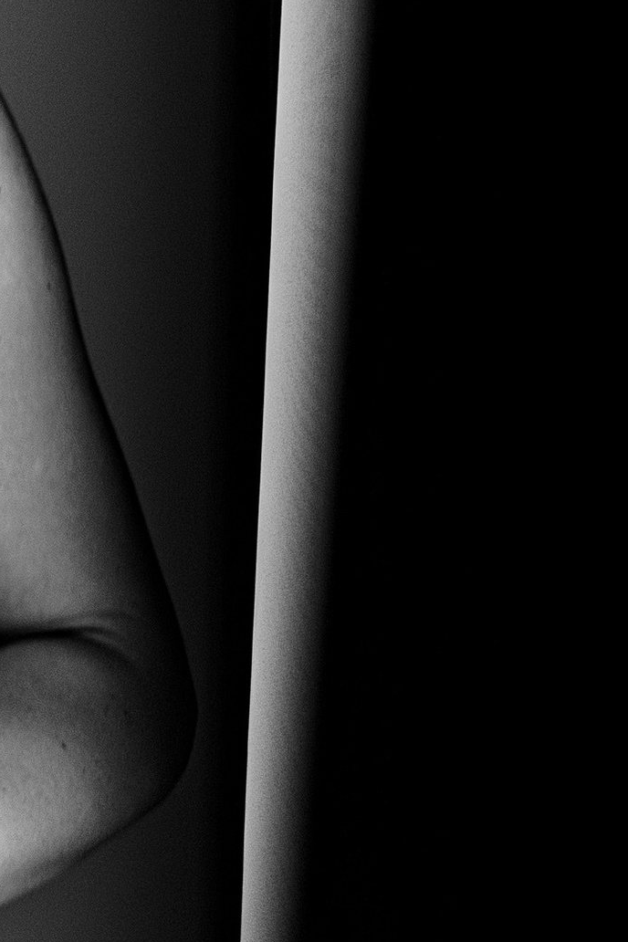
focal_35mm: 186
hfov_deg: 7.3
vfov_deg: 11.0
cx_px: -244
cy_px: 275
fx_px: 4867
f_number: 1.4
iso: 200
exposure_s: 1/250
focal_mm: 50
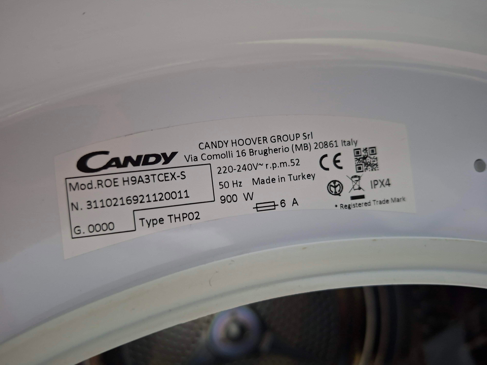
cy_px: 182
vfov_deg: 58.9
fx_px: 324
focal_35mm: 23
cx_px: 244
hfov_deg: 73.9
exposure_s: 1/20
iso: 800
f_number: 1.8
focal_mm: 5.54
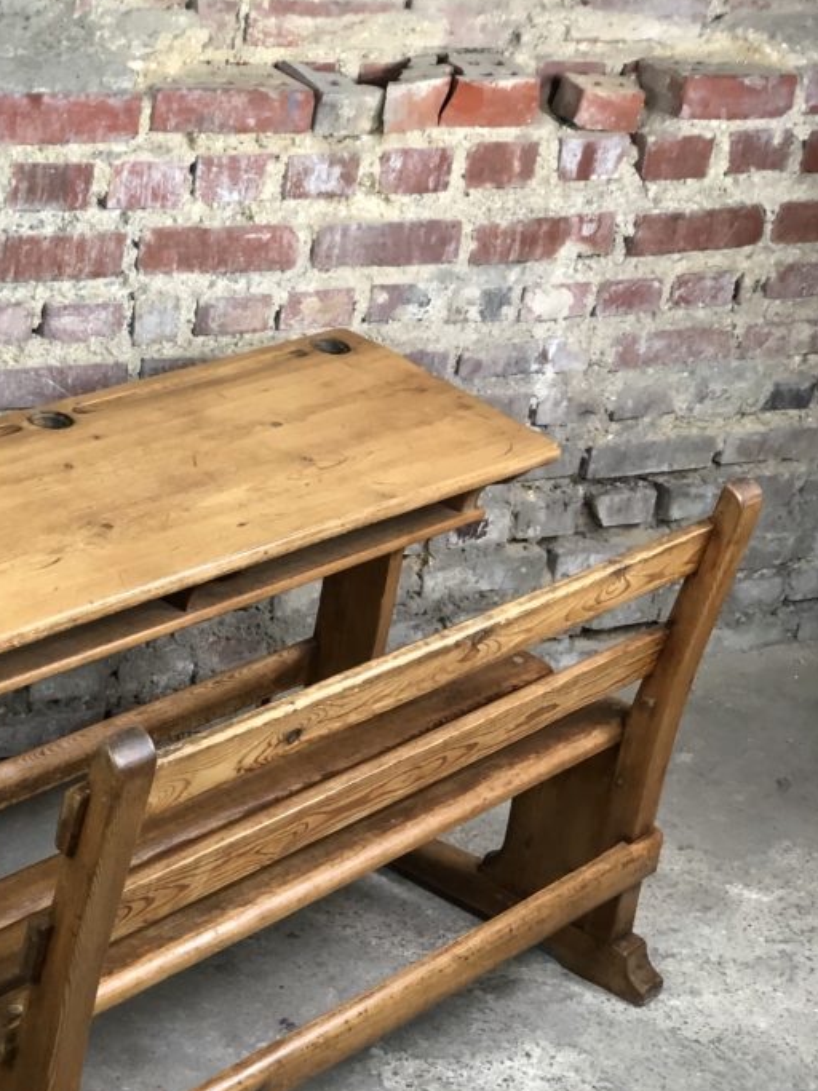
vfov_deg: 24.9
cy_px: 704
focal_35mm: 78
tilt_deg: -27.0
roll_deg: -7.9
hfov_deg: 18.8
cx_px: 211
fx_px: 2458
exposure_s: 1/33
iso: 125
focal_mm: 6
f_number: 2.4
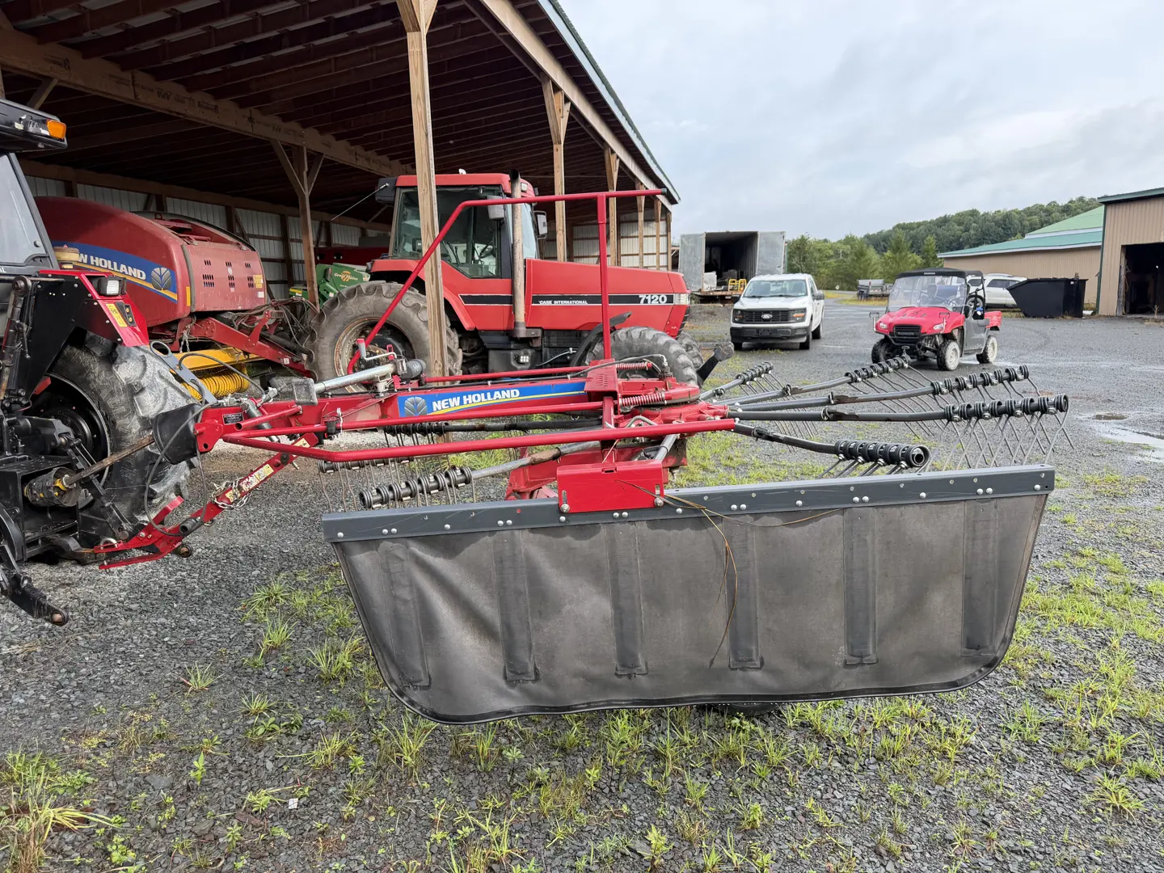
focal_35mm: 24
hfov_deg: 71.6
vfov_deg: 56.8
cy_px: 436
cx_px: 582
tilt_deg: -8.2
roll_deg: +3.0
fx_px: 807
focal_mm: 6.76
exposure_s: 1/494
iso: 100
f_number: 1.78
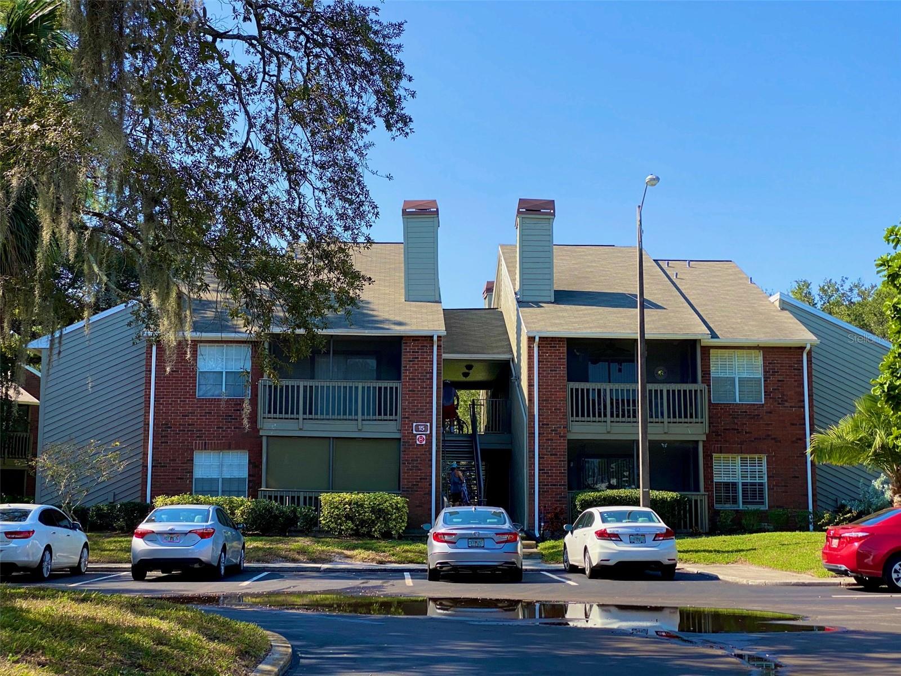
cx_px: 450
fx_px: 1353
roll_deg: -0.7
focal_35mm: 52
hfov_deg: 36.8
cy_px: 338
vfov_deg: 28.0
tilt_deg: +7.7
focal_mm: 6
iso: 20
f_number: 2
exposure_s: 1/727
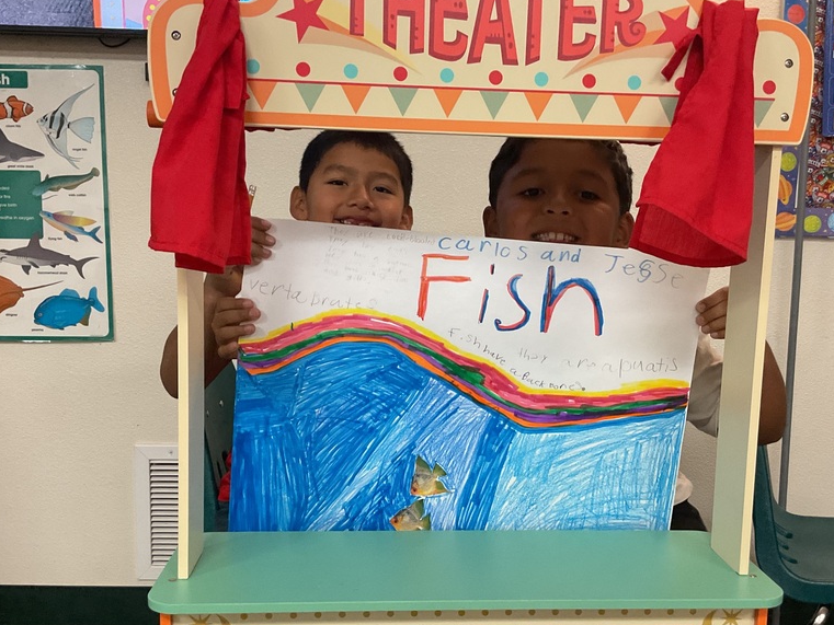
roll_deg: -1.8
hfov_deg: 47.8
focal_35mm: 39
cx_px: 461
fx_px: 940
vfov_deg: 36.7
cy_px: 370
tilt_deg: -8.4
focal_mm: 3
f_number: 1.8
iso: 200
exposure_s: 1/60
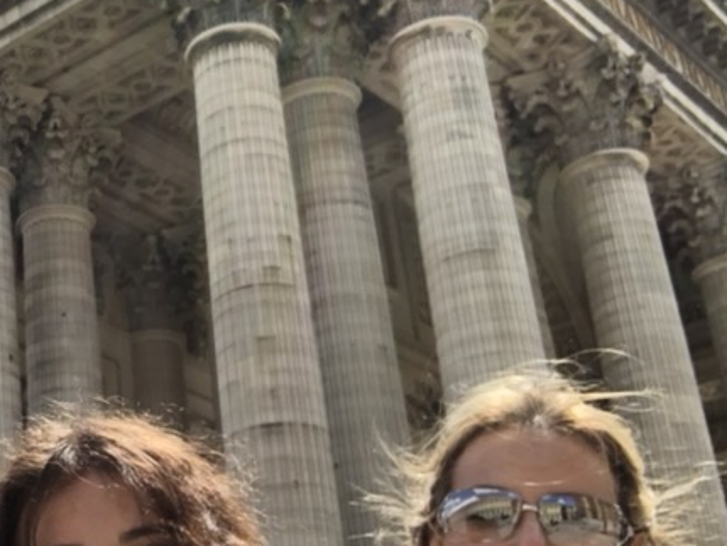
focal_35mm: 76
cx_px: -122
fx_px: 1597
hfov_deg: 23.6
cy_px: 303
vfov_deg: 19.4
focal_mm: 2.87
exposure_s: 1/471
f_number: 2.2
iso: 20
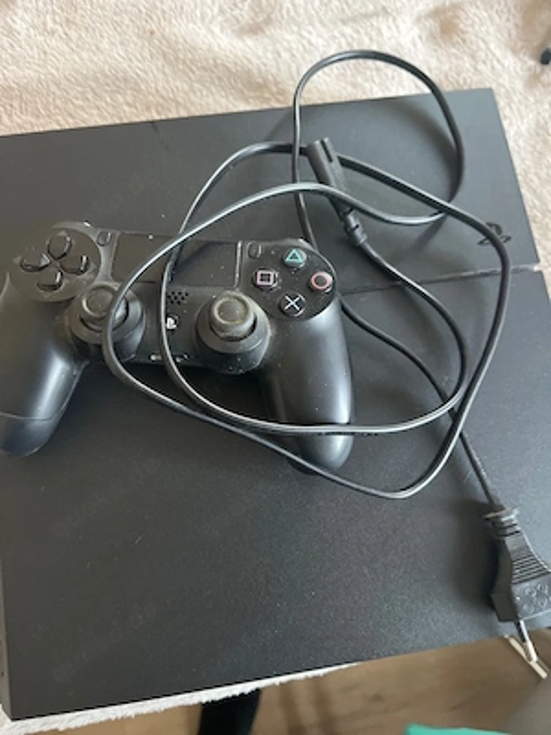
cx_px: 276
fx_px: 552
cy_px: 368
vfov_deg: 67.3
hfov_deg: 53.1
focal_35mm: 26
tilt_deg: -77.0
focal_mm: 5.1
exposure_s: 1/39
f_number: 1.6
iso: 640
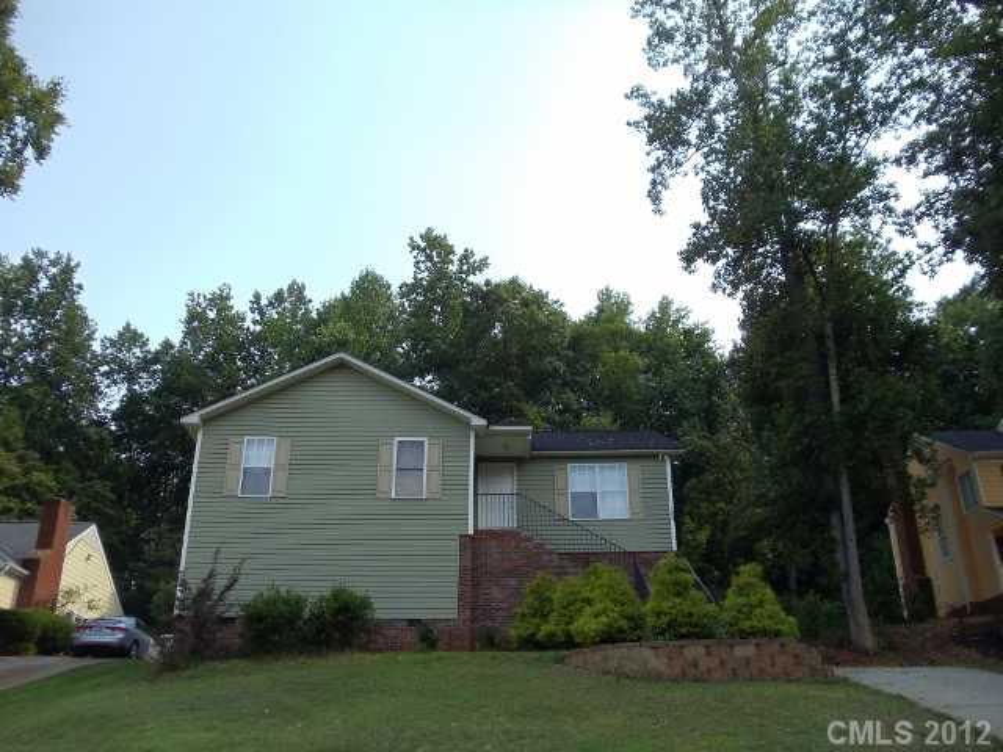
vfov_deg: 32.9
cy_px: 376
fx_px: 1275
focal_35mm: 44
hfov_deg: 42.9
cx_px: 502
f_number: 7.1
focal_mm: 6
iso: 100
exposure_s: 1/125
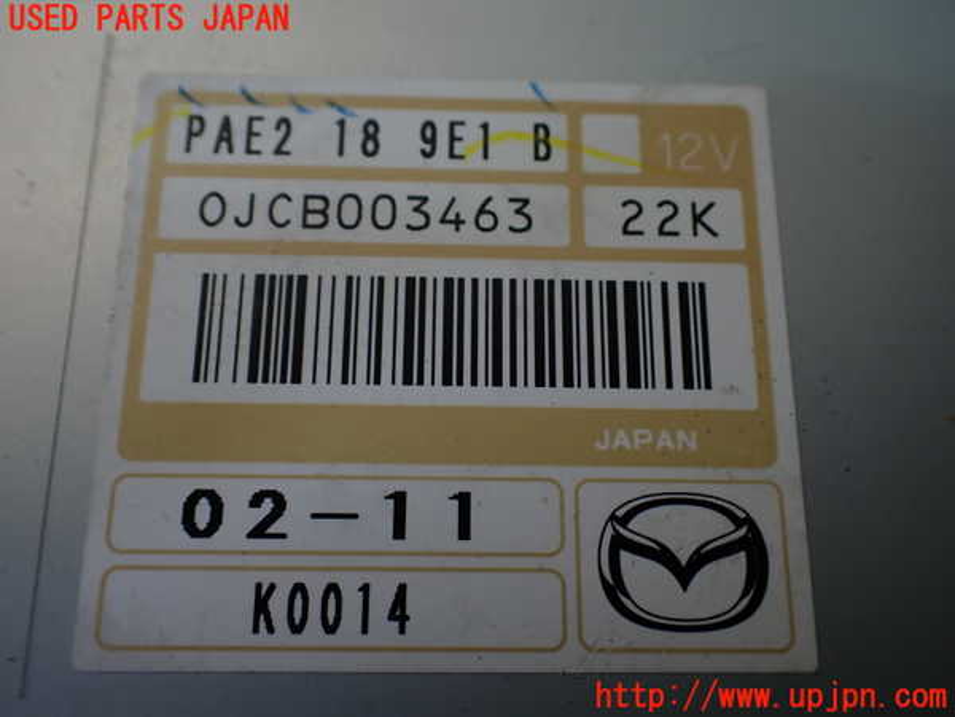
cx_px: 478
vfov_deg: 46.8
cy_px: 358
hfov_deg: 60.0
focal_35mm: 30
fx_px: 828
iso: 100
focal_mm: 5.4
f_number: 2.3
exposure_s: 1/125
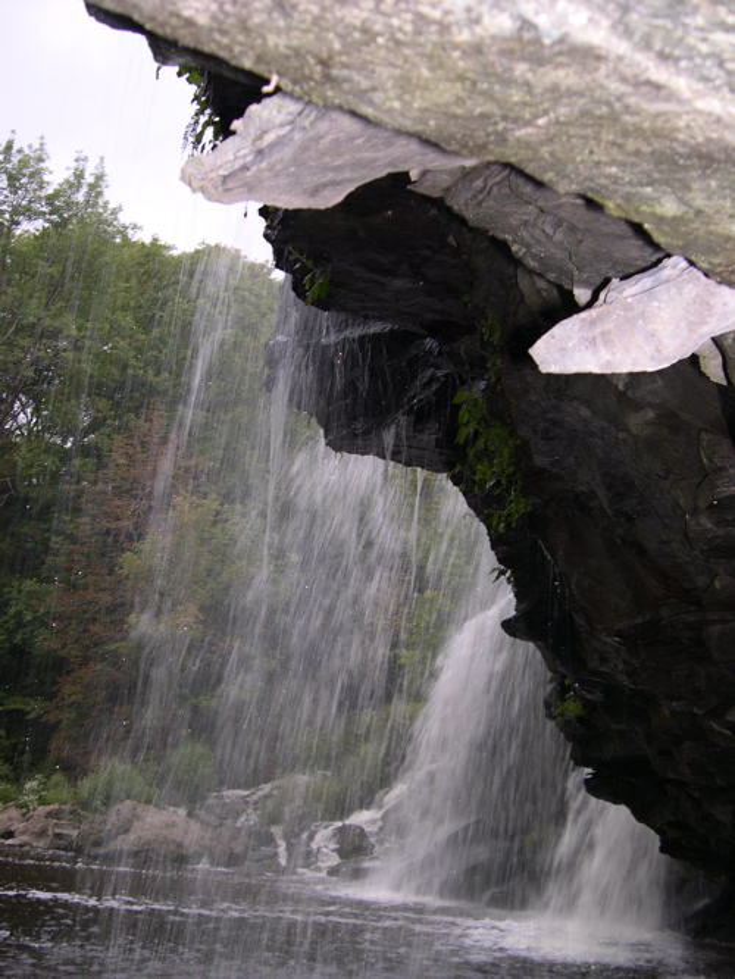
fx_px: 1075
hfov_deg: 37.7
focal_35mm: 38
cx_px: 368
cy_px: 490
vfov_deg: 49.0
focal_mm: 8
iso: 100
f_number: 2.8
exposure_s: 1/30
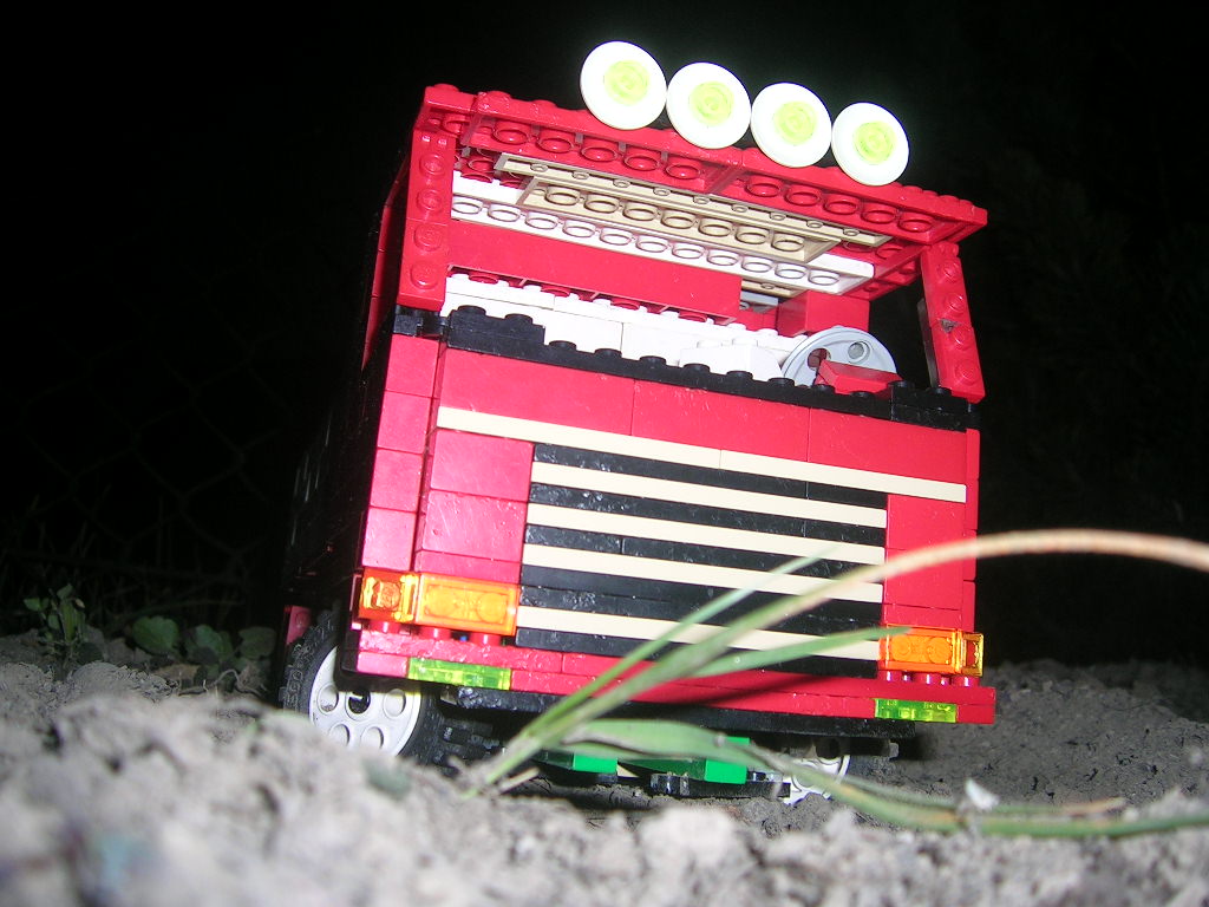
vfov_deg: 40.7
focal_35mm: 35
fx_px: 1222
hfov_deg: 52.6
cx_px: 604
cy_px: 454
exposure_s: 1/60.1
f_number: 2.8
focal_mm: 5.4
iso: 50
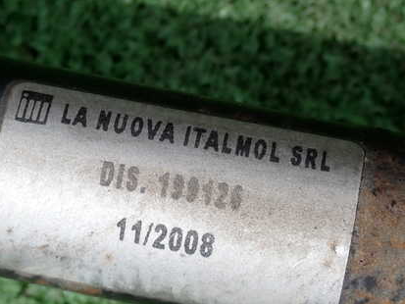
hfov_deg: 16.5
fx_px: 1393
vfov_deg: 12.4
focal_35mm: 119
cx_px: 151
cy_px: 188
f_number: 5.6
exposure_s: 1/320
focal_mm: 14.62
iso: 100
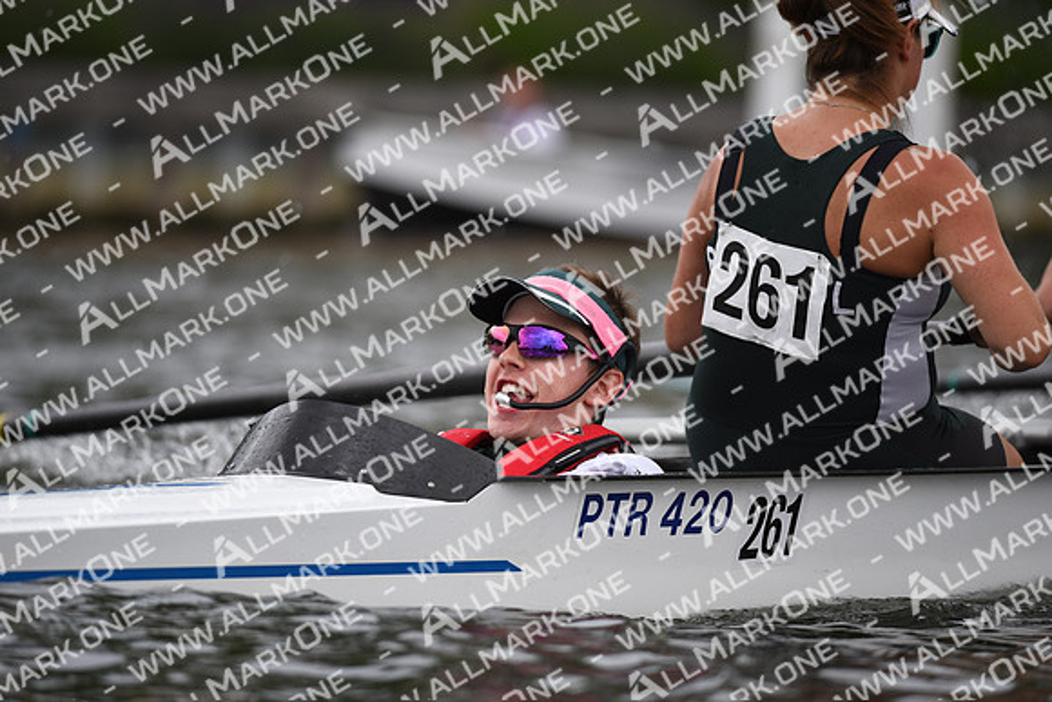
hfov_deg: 6.9
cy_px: 351
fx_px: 8768
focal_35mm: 300
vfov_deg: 4.6
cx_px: 526
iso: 250
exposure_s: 1/1600
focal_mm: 300
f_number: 4
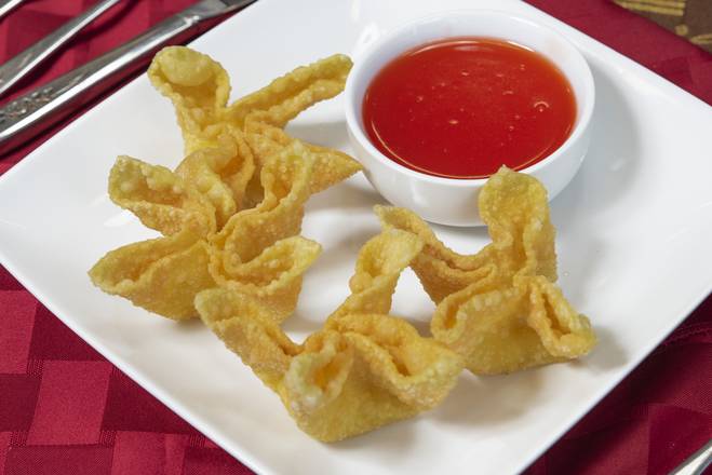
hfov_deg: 21.4
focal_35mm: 95
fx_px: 1883
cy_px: 238
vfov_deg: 14.4
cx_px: 424
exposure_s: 1/100
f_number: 8
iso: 200
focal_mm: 58
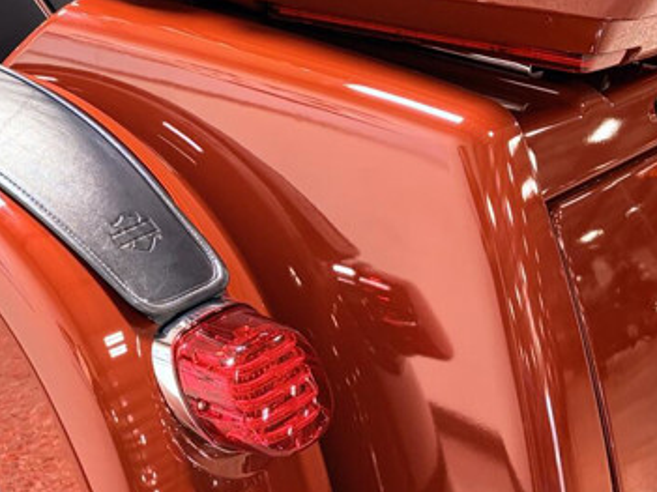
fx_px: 1499
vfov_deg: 18.5
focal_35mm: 79
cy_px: 103
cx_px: 143
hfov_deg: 24.4
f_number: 1.6
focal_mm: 5.96
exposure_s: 1/60
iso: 80
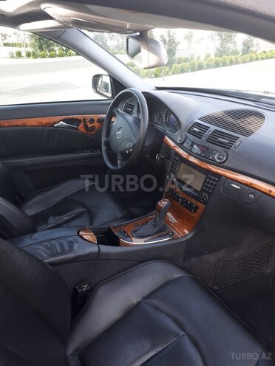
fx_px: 286
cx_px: 138
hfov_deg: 51.4
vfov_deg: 65.3
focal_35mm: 27
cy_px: 183
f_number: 1.9
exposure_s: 1/100
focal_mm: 3.6
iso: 50
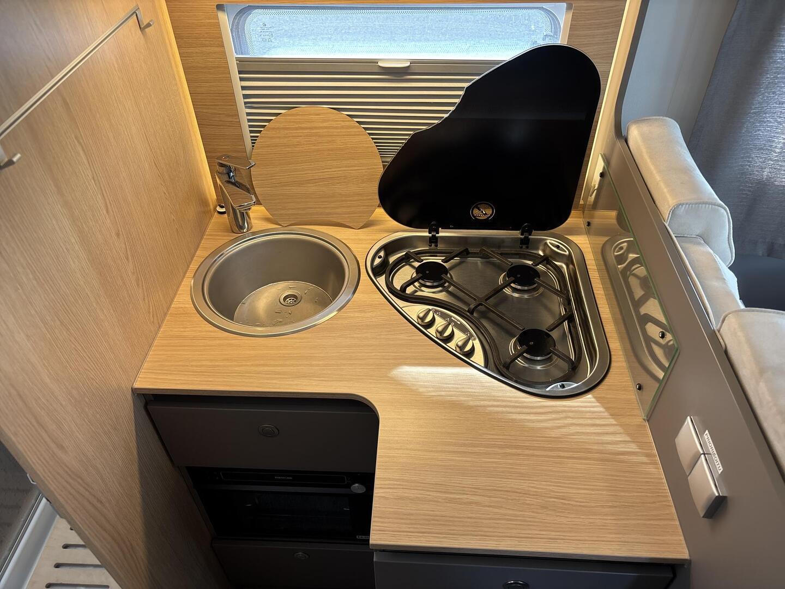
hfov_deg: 67.3
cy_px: 294
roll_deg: +2.6
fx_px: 590
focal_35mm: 26
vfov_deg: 53.1
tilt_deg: -41.8
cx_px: 392
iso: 64
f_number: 1.6
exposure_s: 1/121
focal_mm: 5.96
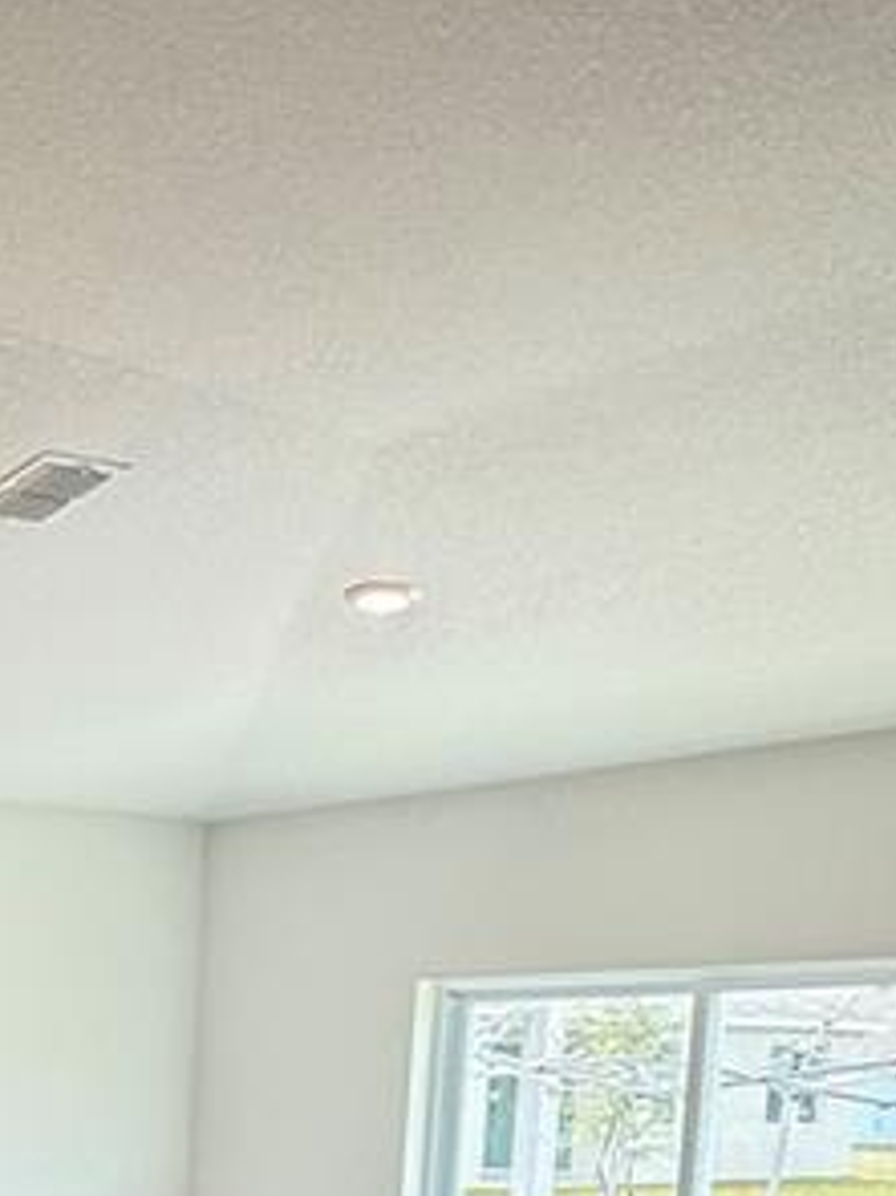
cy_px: 1346
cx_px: -523
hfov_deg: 20.9
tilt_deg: -7.3
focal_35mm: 57
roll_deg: -0.4
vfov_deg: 30.0
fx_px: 1969
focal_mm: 2.22
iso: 100
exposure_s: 1/120
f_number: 2.2
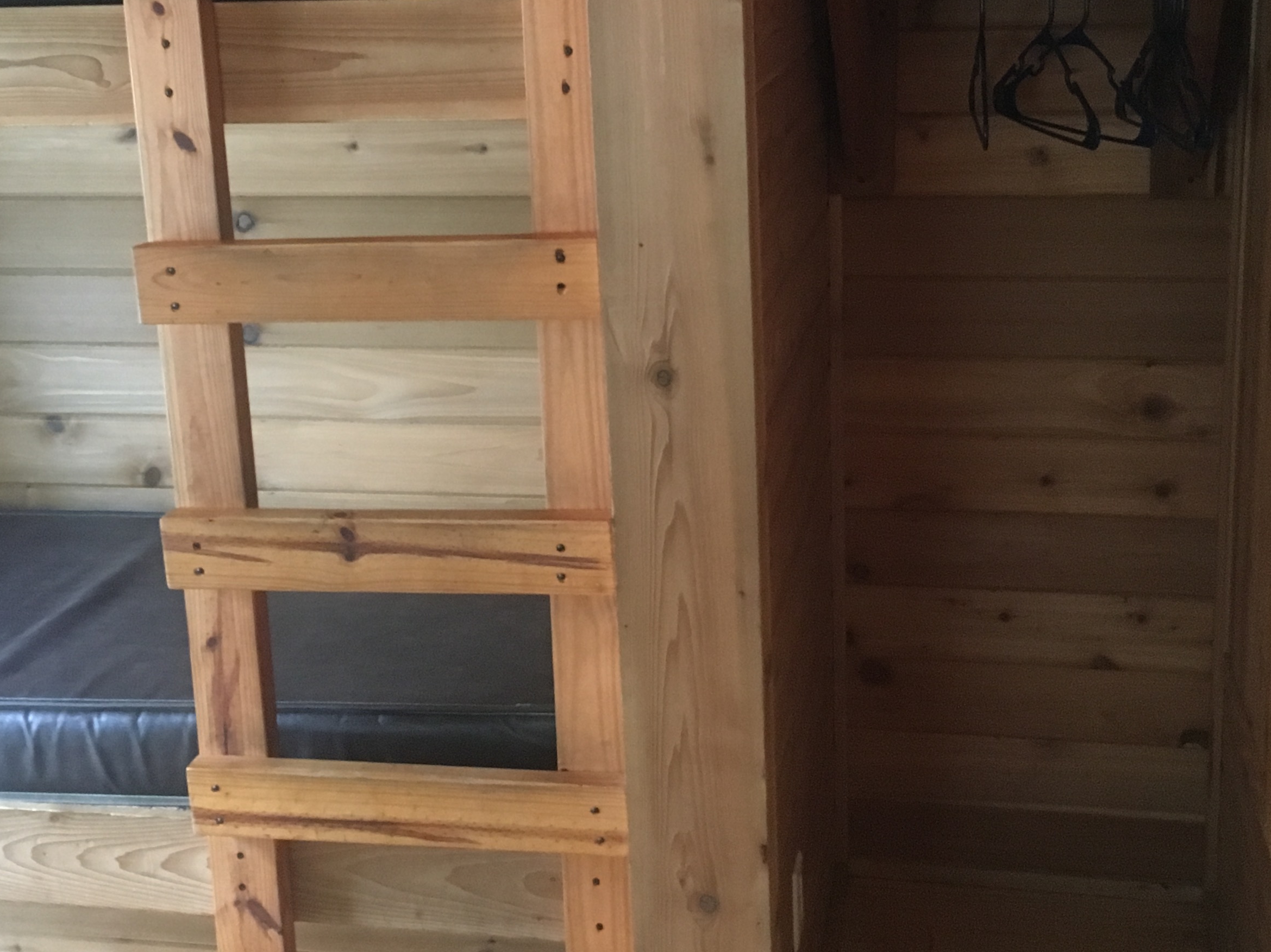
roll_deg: +2.1
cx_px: 646
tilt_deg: -12.2
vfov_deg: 29.0
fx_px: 1836
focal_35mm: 50
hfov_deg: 38.2
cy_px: 340
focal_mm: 4.15
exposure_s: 1/15
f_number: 2.2
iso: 250
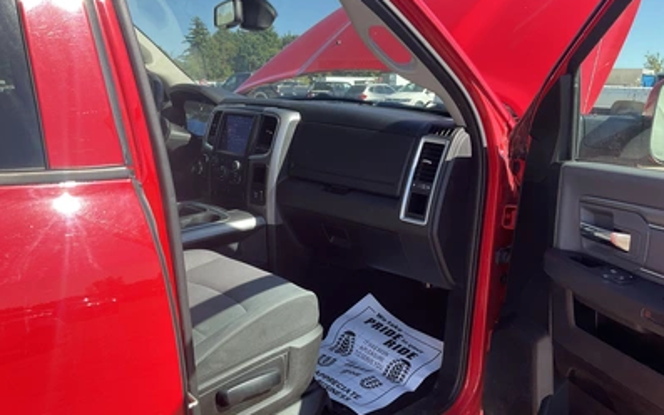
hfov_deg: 61.2
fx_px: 561
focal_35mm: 31
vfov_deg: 40.5
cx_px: 333
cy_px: 239
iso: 25
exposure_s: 1/428
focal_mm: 3
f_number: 1.8
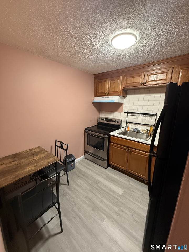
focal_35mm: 14
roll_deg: -1.5
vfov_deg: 102.1
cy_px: 126
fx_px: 102
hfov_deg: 85.7
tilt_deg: -11.2
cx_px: 94
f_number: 2.2
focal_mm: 2.22
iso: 500
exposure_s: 1/60
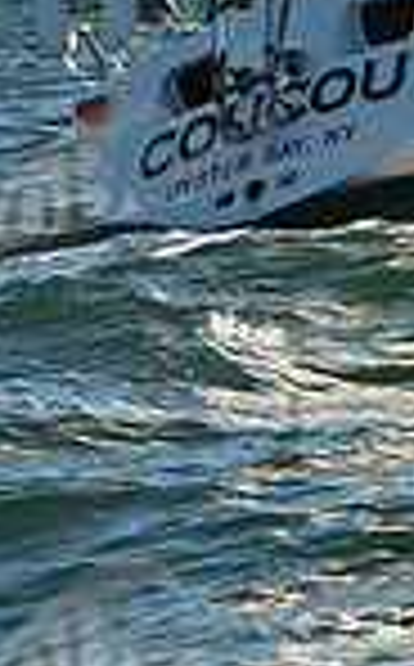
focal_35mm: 481
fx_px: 8717
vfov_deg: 4.4
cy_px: -106
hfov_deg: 2.7
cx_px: 644
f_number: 9
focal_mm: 120
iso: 320
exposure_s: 1/1250
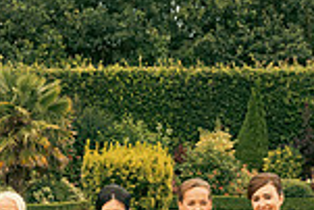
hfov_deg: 16.8
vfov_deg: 11.4
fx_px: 1039
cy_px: 211
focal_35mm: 119
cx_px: -10
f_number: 6.3
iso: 200
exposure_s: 1/320
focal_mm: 31
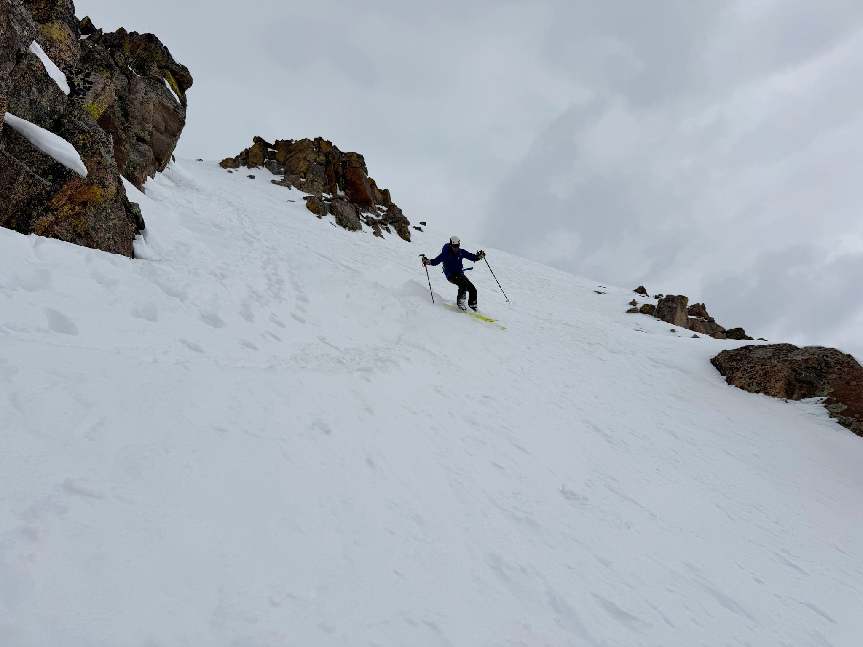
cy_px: 324
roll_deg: +5.3
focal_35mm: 24
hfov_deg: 71.6
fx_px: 598
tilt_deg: +28.2
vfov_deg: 56.8
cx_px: 432
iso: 64
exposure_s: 1/12346
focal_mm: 6.76
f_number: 1.78
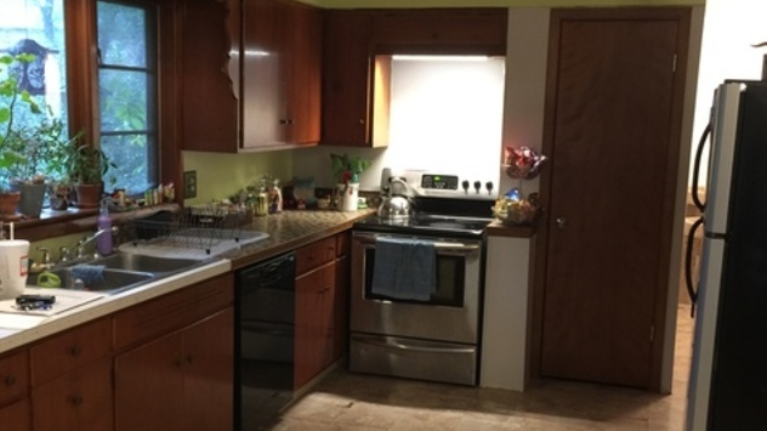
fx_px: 651
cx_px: 381
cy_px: 262
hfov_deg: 61.0
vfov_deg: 36.5
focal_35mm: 32
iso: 80
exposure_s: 1/4
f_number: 2.2
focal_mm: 4.15
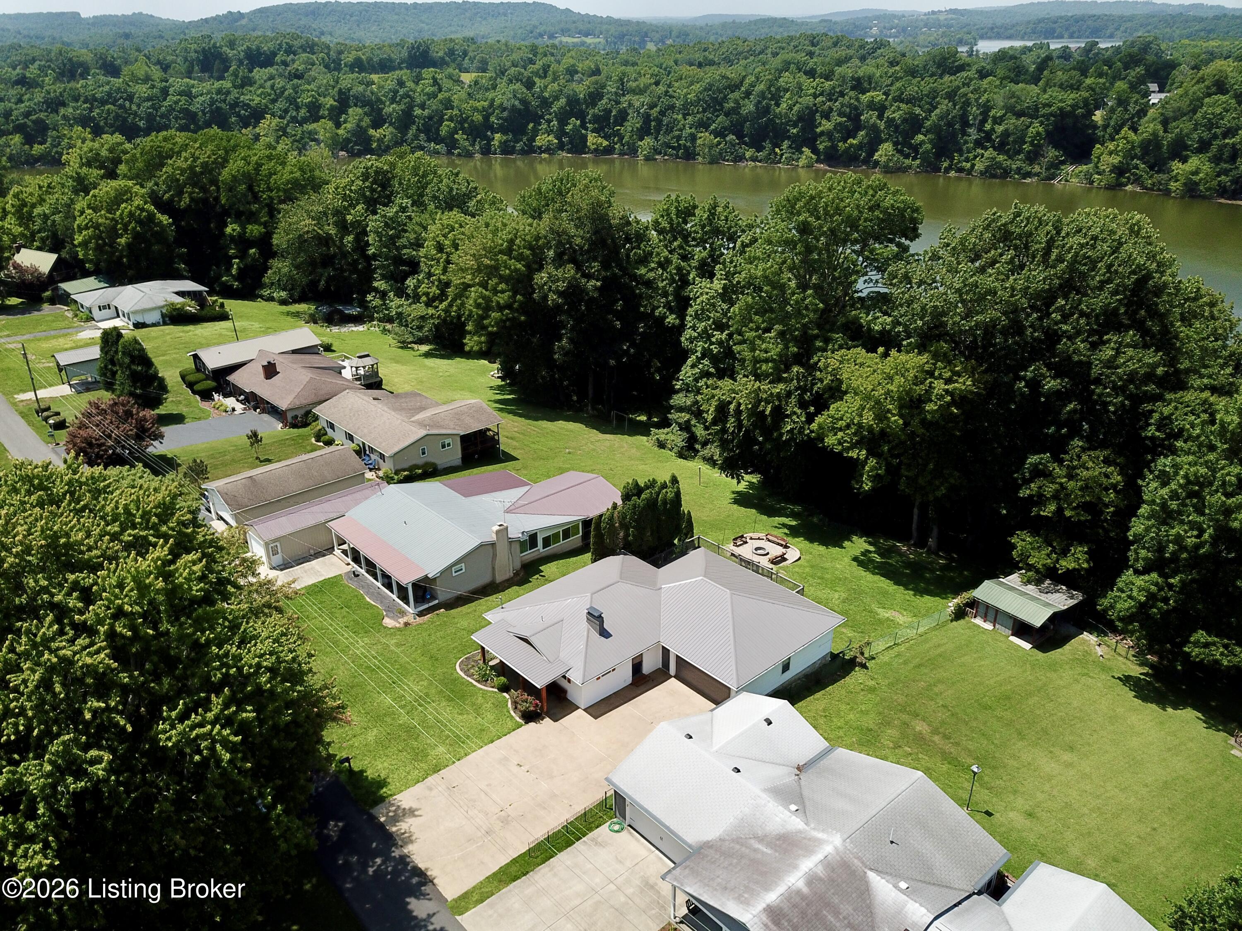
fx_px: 933
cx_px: 621
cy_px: 466
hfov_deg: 67.3
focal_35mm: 26
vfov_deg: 53.1
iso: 100
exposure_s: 1/1420
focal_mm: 4.73
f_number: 2.2
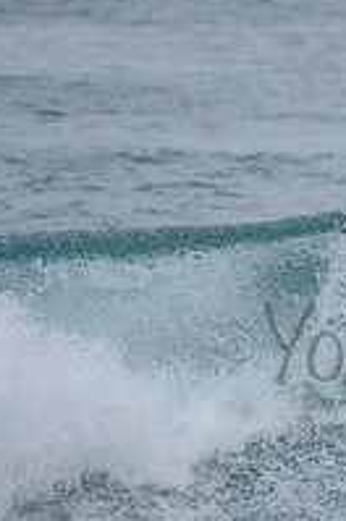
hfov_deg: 0.9
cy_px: 321
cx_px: 535
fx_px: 21120
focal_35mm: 1460
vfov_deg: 1.4
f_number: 5.6
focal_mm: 500
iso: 280
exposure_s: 1/2000
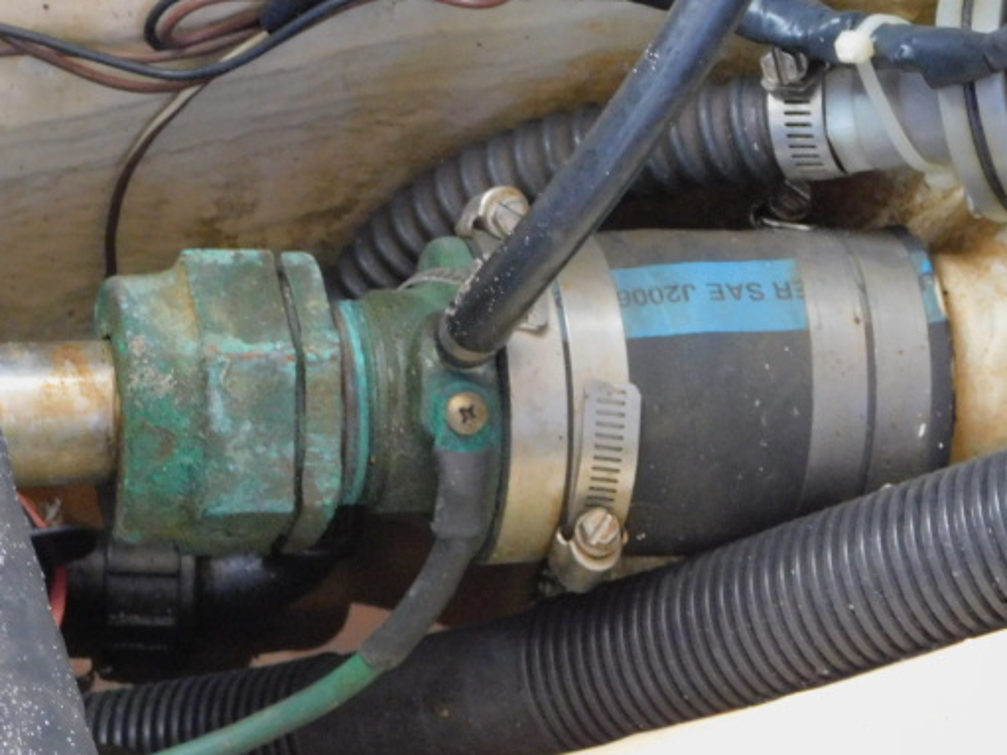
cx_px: 443
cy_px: 343
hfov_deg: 11.0
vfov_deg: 8.2
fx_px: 5235
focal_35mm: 180
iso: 800
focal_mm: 20.3
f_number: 4.8
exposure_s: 1/15
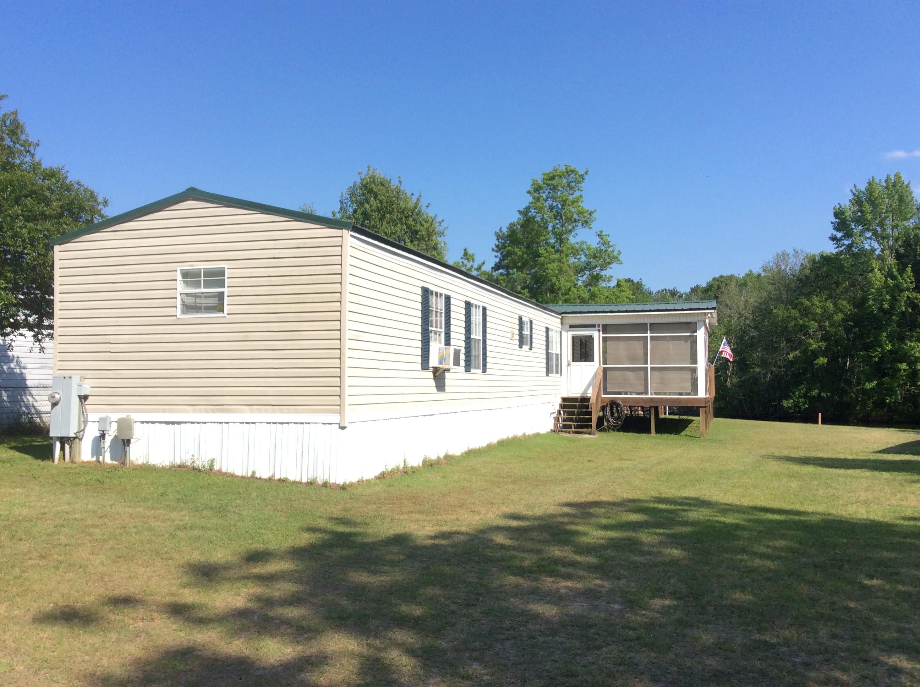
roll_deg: -0.4
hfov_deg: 56.9
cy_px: 344
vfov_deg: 44.1
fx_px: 849
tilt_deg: +1.6
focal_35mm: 32
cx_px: 460
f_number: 2.4
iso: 32
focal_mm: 3.3
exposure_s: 1/1167
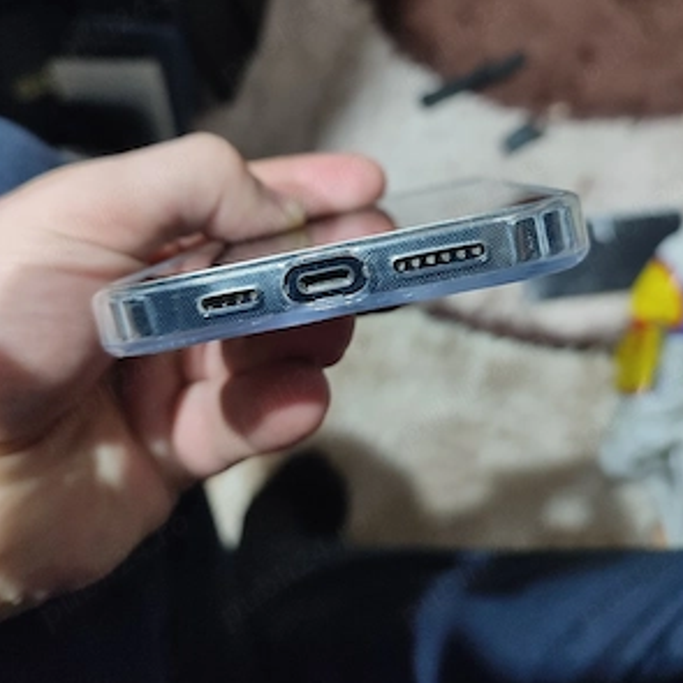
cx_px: 340
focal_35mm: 30
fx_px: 670
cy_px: 236
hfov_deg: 54.0
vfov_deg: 53.1
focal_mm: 6.04
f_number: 1.9
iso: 630
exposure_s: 1/20
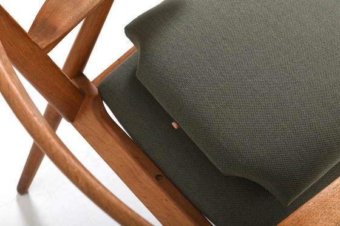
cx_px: 170
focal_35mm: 50
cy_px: 113
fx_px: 472
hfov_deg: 39.6
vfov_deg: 27.0
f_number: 9
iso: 160
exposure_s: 1/200
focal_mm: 50
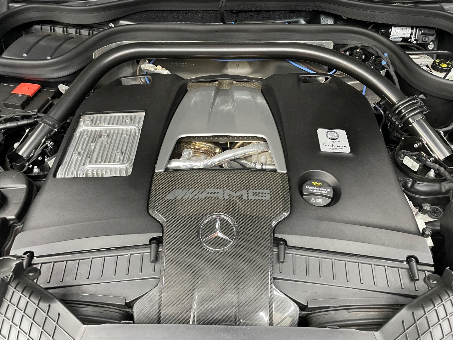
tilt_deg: -46.8
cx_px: 226
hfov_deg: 67.3
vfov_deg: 53.1
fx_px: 340
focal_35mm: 26
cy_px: 170
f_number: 1.6
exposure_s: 1/40
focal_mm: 4.2
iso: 500
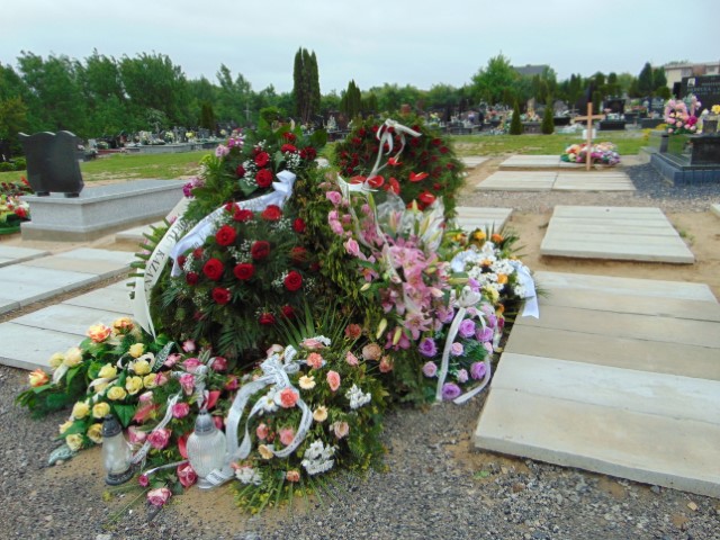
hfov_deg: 69.4
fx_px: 520
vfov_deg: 54.9
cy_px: 270
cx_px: 360
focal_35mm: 25
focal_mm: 4.5
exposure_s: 1/200
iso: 80
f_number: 3
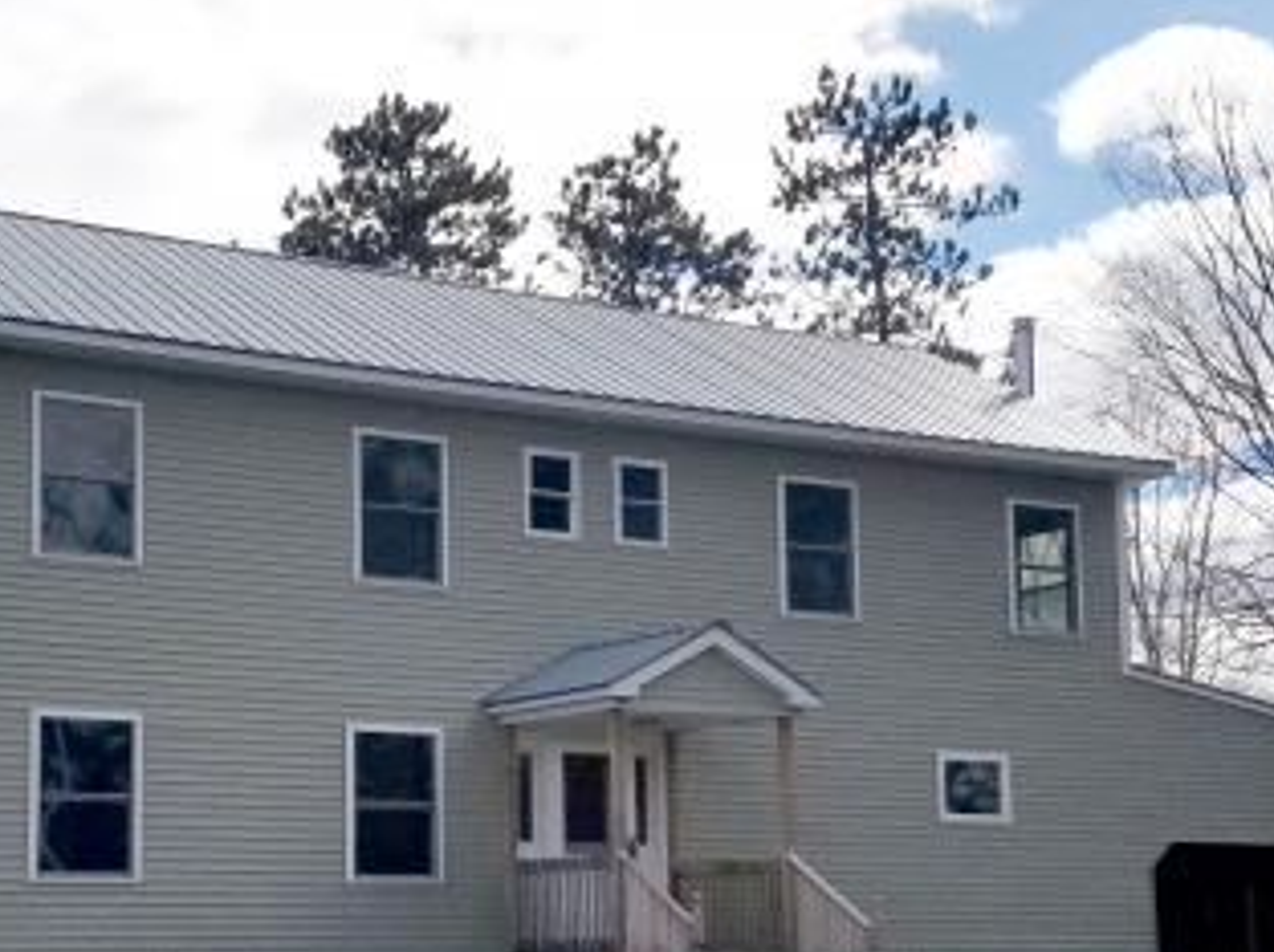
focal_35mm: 50
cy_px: 655
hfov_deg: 38.0
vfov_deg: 28.8
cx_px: 480
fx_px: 1838
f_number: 1.7
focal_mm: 4.25
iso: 50
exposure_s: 1/7184
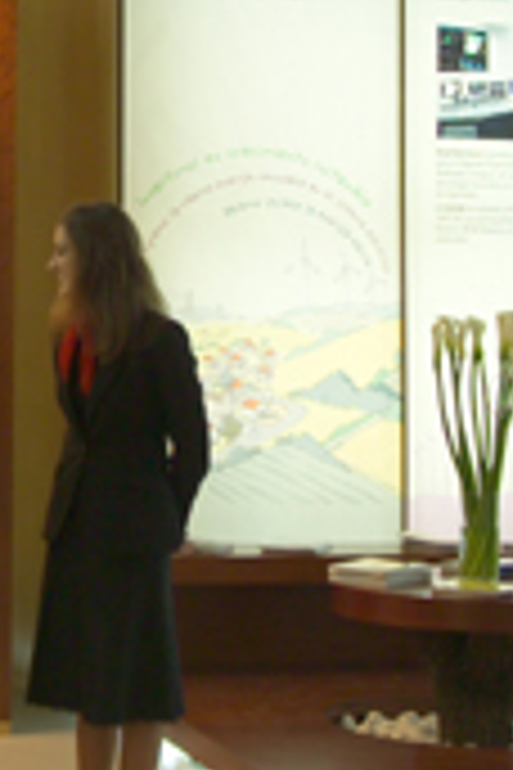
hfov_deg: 13.2
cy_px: 243
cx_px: -22
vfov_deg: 19.9
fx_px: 2180
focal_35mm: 102
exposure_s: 1/20
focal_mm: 29
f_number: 5.6
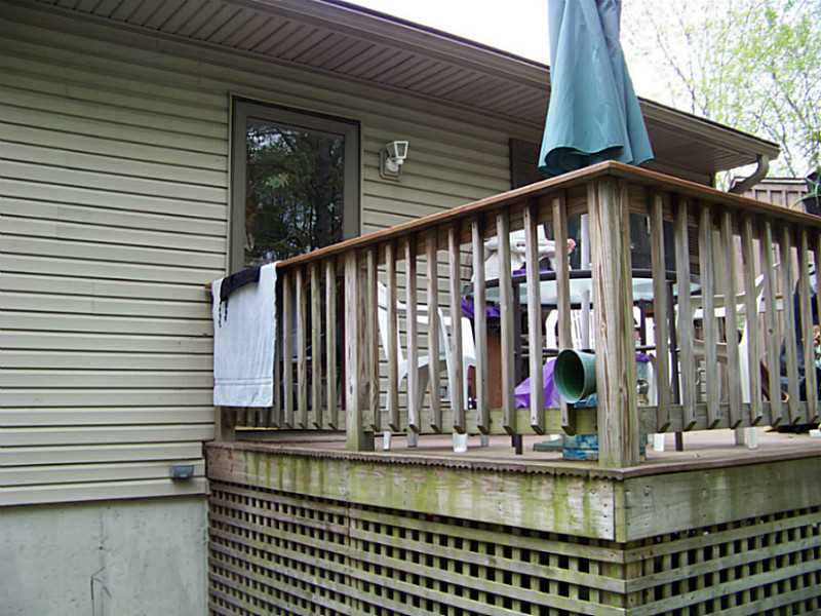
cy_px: 308
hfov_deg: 51.4
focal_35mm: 36
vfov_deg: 39.7
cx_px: 410
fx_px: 854
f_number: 2.8
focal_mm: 5.85
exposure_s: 1/80
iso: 66
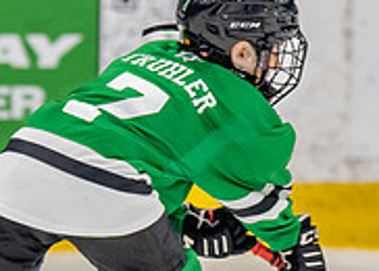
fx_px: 8557
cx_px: 184
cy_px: 198
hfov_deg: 2.5
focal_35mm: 795
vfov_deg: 1.8
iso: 800
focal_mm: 135
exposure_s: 1/1250
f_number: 2.8
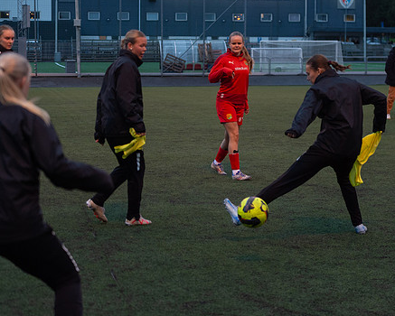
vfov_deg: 15.7
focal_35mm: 98
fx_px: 1146
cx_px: 244
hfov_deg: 19.5
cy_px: 125
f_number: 3.2
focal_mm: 70
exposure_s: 1/640
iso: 2200
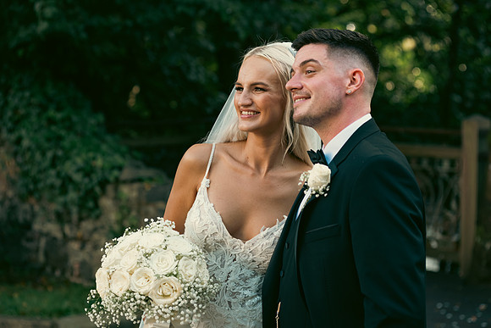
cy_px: 164
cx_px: 246
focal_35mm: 92
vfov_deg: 14.9
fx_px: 1255
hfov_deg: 22.1
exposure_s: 1/200
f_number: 3.5
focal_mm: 92
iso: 200
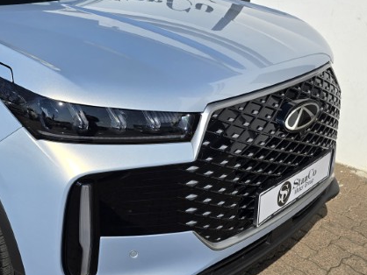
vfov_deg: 32.8
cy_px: 113
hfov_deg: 41.4
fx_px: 467
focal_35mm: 44
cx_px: 83
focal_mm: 6.3
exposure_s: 1/1628
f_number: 1.7
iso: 12
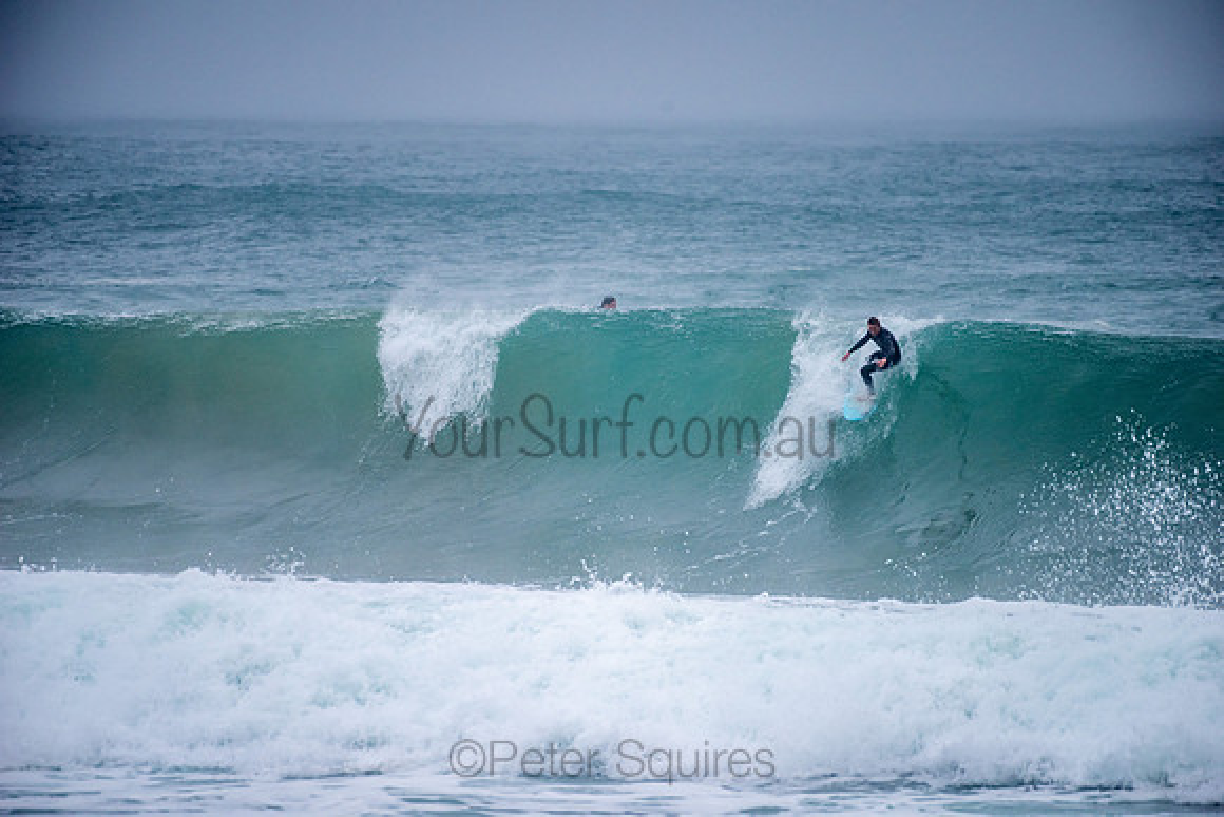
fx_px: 17003
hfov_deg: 4.1
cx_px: 612
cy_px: 408
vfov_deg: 2.8
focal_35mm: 500
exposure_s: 1/1000
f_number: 5.6
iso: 400
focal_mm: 500
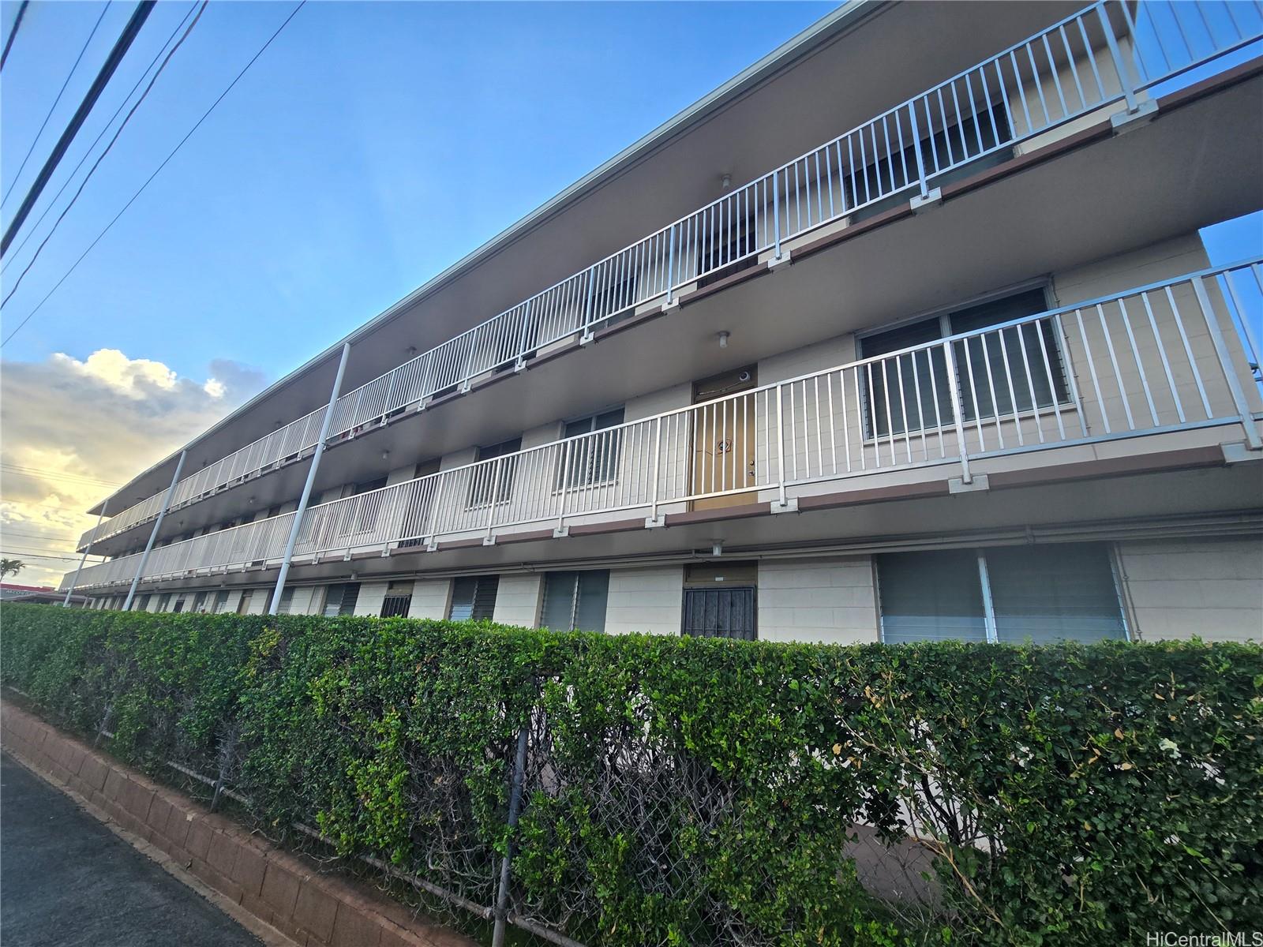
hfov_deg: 106.2
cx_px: 632
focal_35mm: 13
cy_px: 474
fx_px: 474
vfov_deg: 89.9
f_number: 2.2
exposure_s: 1/528
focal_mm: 2.2
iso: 50
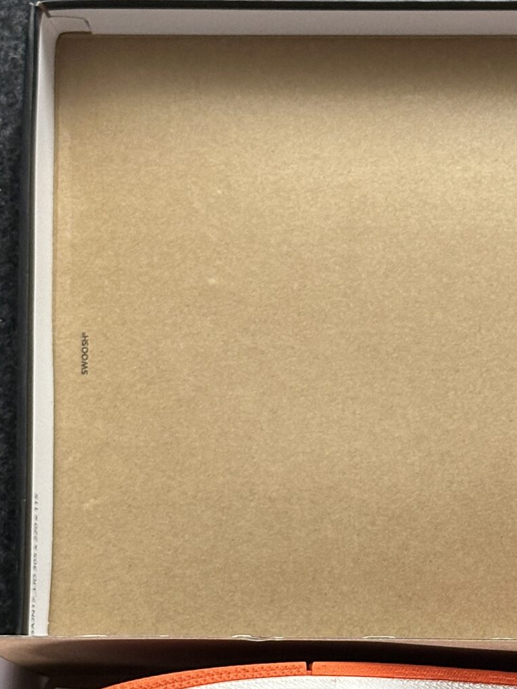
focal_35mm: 122
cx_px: 501
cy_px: 623
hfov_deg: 12.0
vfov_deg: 15.9
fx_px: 2430
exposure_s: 1/50
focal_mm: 6.86
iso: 250
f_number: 1.78
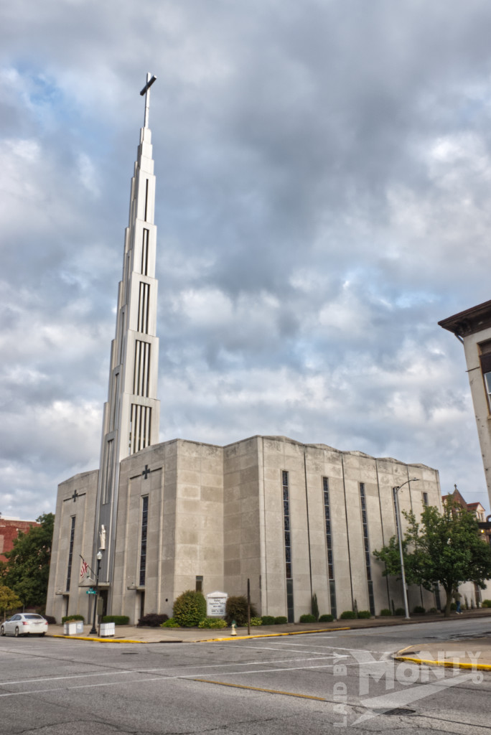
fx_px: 592
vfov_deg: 63.6
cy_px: 368
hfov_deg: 45.0
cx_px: 246
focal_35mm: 29
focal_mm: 10.6
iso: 100
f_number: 14
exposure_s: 1/40
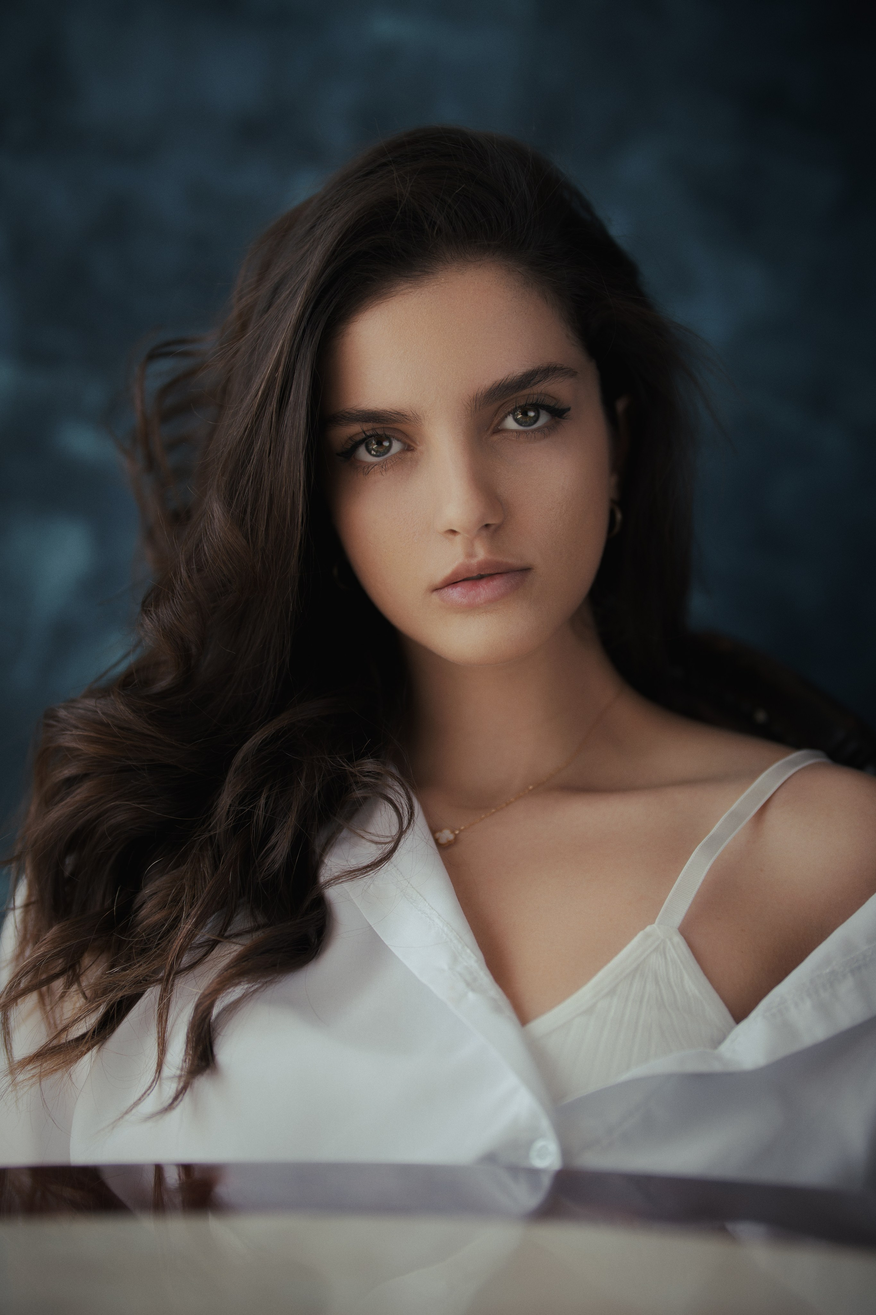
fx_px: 3102
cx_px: 438
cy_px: 658
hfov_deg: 16.1
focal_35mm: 85
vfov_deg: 23.9
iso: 125
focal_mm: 85
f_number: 1.8
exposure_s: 1/800
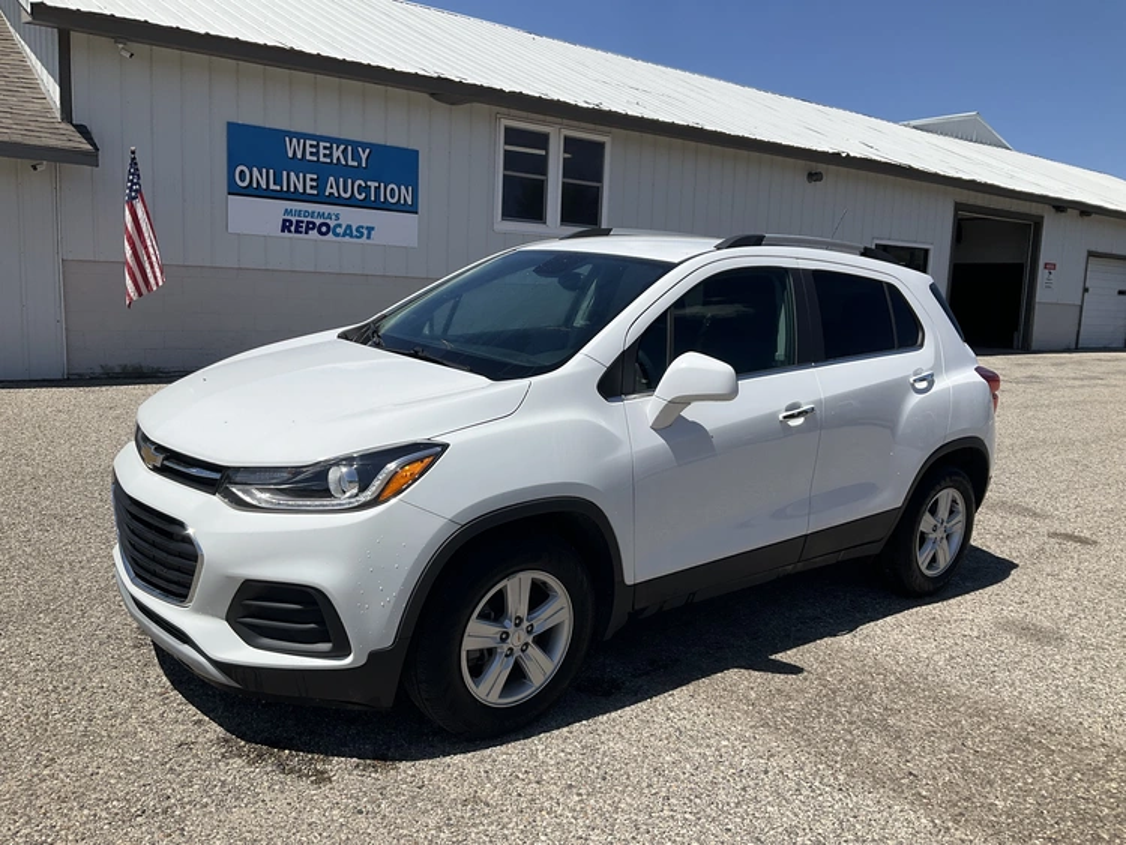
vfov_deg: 48.3
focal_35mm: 29
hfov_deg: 61.6
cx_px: 563
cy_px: 422
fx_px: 944
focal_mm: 3
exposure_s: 1/3322
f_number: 1.8
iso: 25
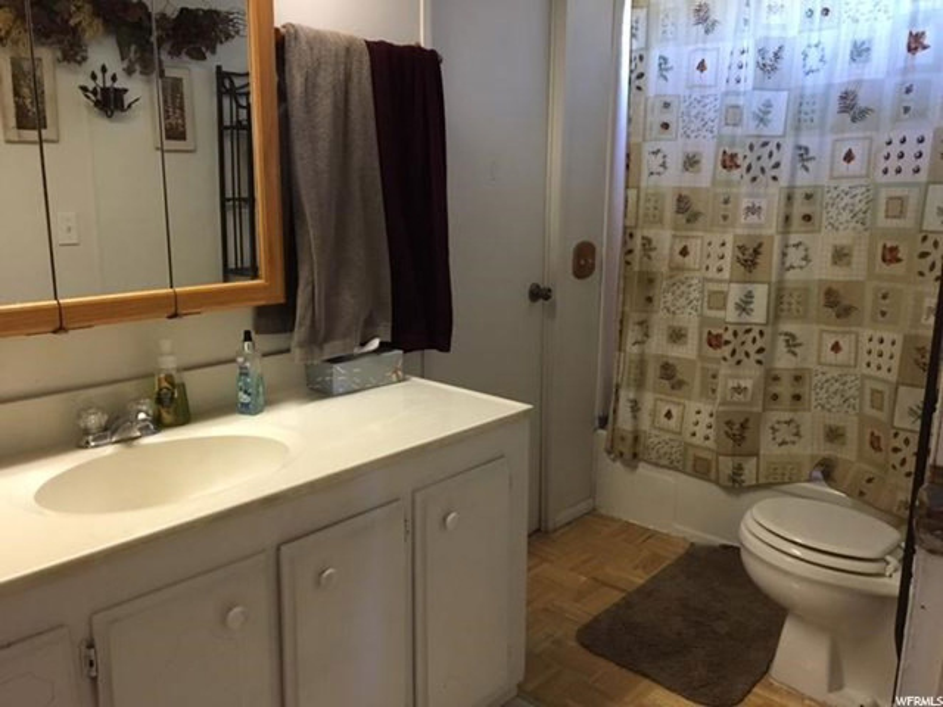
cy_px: 354
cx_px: 472
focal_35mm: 29
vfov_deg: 48.2
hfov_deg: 61.7
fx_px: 790
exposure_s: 1/17
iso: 200
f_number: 2.2
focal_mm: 4.15
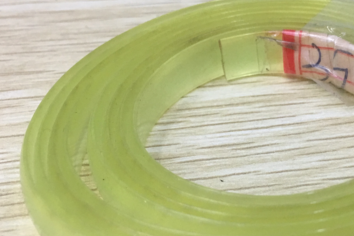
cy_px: 159
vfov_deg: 20.2
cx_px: 293
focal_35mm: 67
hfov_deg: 29.3
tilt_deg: -37.9
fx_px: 659
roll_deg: +1.1
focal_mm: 4.15
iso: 40
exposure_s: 1/33
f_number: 2.2
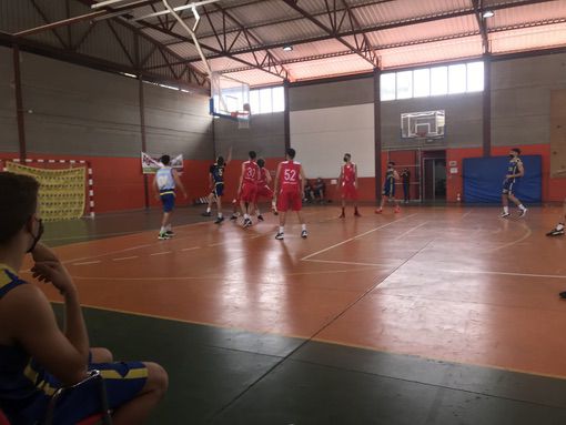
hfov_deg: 63.4
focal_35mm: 28
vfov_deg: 49.8
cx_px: 283
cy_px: 212
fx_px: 458
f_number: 1.8
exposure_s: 1/100
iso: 40
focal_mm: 3.99
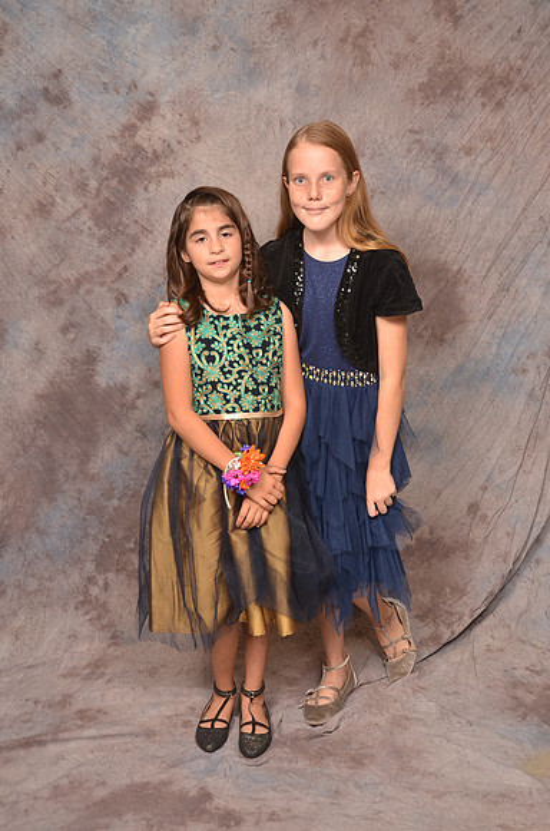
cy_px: 416
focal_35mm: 45
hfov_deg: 29.7
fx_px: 1036
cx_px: 275
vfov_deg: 43.7
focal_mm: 30
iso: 200
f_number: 5.6
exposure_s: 1/60
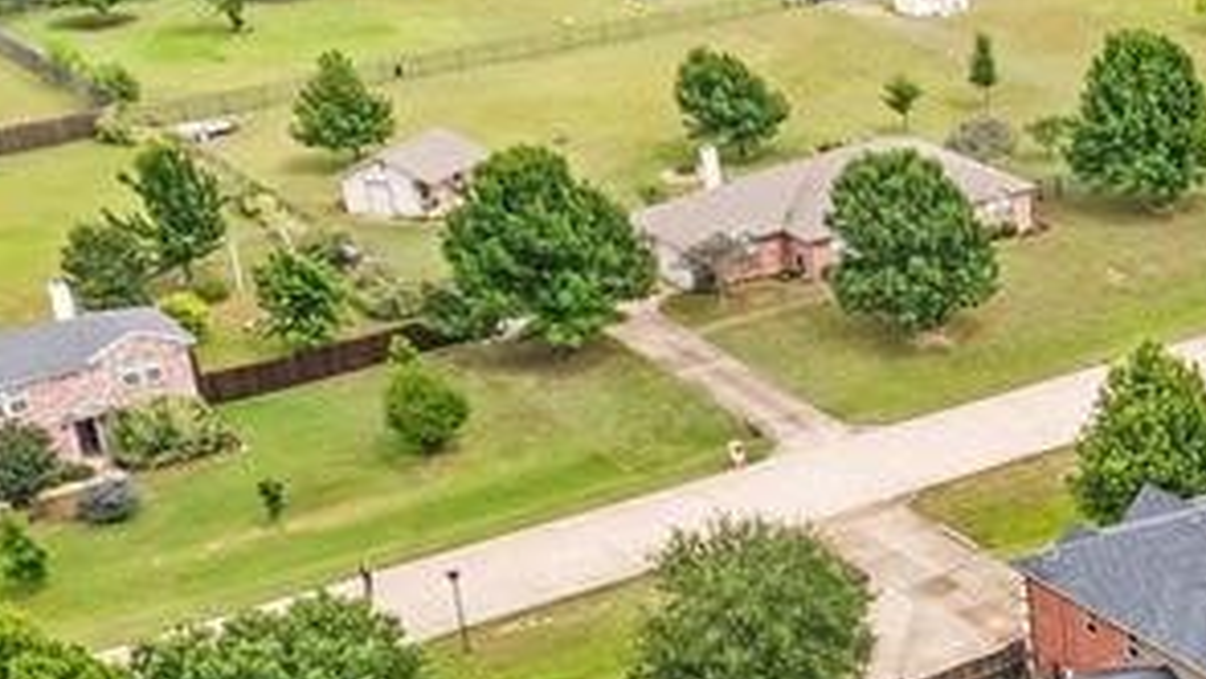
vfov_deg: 14.9
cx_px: 1598
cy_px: 624
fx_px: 2558
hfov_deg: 23.3
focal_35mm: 80
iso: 100
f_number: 2.8
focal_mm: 8.38
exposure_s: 1/730
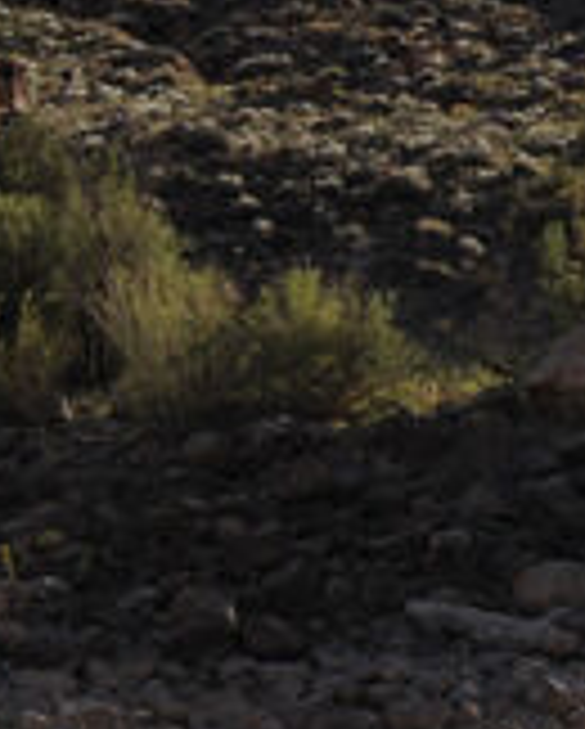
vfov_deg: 11.8
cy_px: 148
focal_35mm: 162
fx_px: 3499
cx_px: -279
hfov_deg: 9.3
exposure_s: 1/800
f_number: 6.3
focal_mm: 35
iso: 200
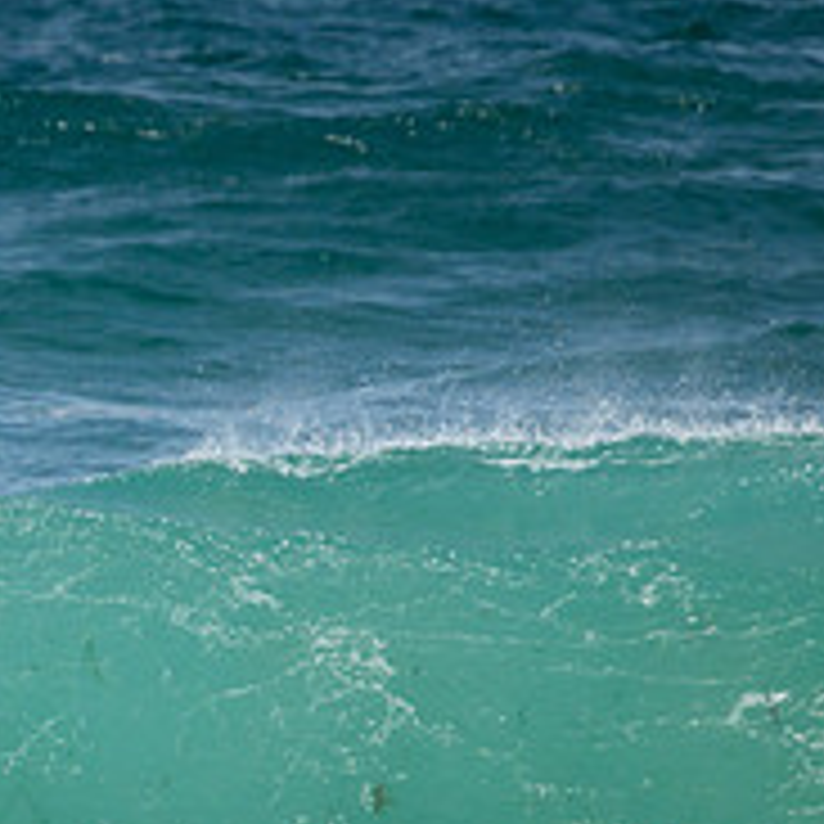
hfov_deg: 0.8
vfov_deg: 0.8
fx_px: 58010
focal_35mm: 2154
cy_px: 862
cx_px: -284
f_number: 11
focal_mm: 800
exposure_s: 1/2000
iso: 560
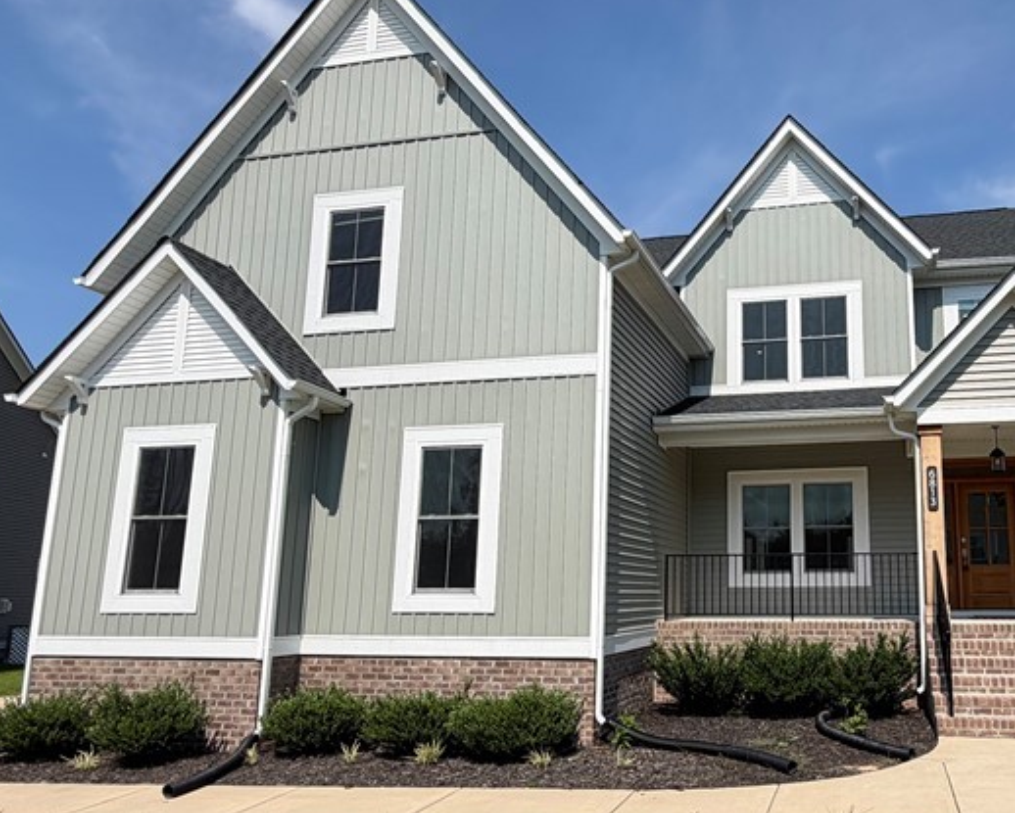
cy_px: 456
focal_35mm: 27
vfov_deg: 53.1
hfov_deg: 61.2
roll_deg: +0.5
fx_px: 812
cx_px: 735
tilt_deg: +8.3
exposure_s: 1/1087
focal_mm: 2.22
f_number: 2.2
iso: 20
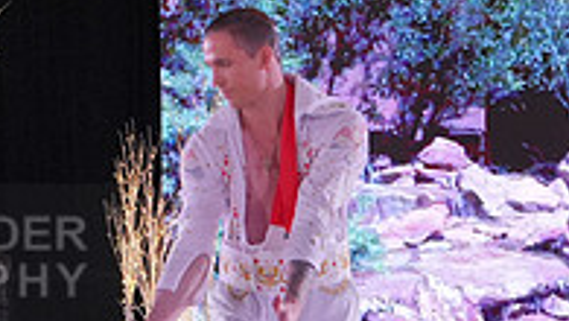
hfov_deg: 12.8
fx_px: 2446
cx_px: -196
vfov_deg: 7.5
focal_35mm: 162
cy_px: 261
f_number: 4
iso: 1600
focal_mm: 35
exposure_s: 1/400
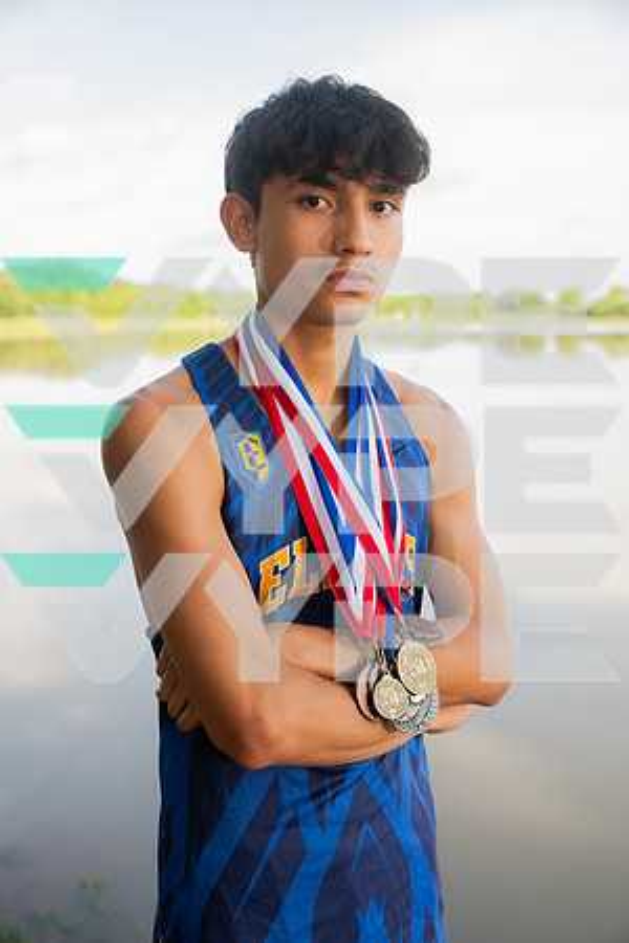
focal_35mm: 40
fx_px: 1048
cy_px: 472
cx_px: 314
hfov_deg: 33.4
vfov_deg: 48.5
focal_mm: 40
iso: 250
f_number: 4.5
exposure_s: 1/400
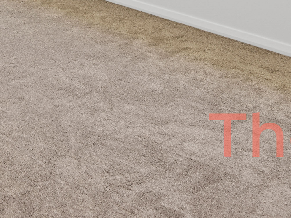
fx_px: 513
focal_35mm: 61
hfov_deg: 28.7
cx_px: -29
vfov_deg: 19.0
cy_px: -164
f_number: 4
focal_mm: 14
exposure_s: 1/25
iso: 100
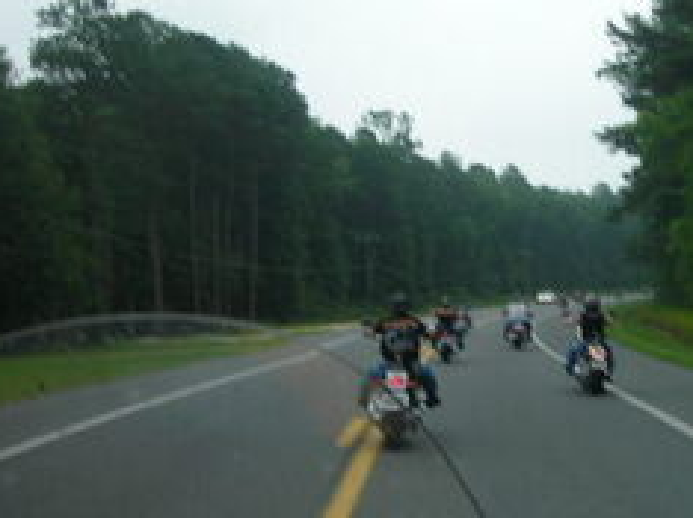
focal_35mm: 65
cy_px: 204
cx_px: 518
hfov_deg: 29.4
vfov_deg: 22.5
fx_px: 1300
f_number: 6.4
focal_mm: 6.3
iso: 50
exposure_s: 1/150
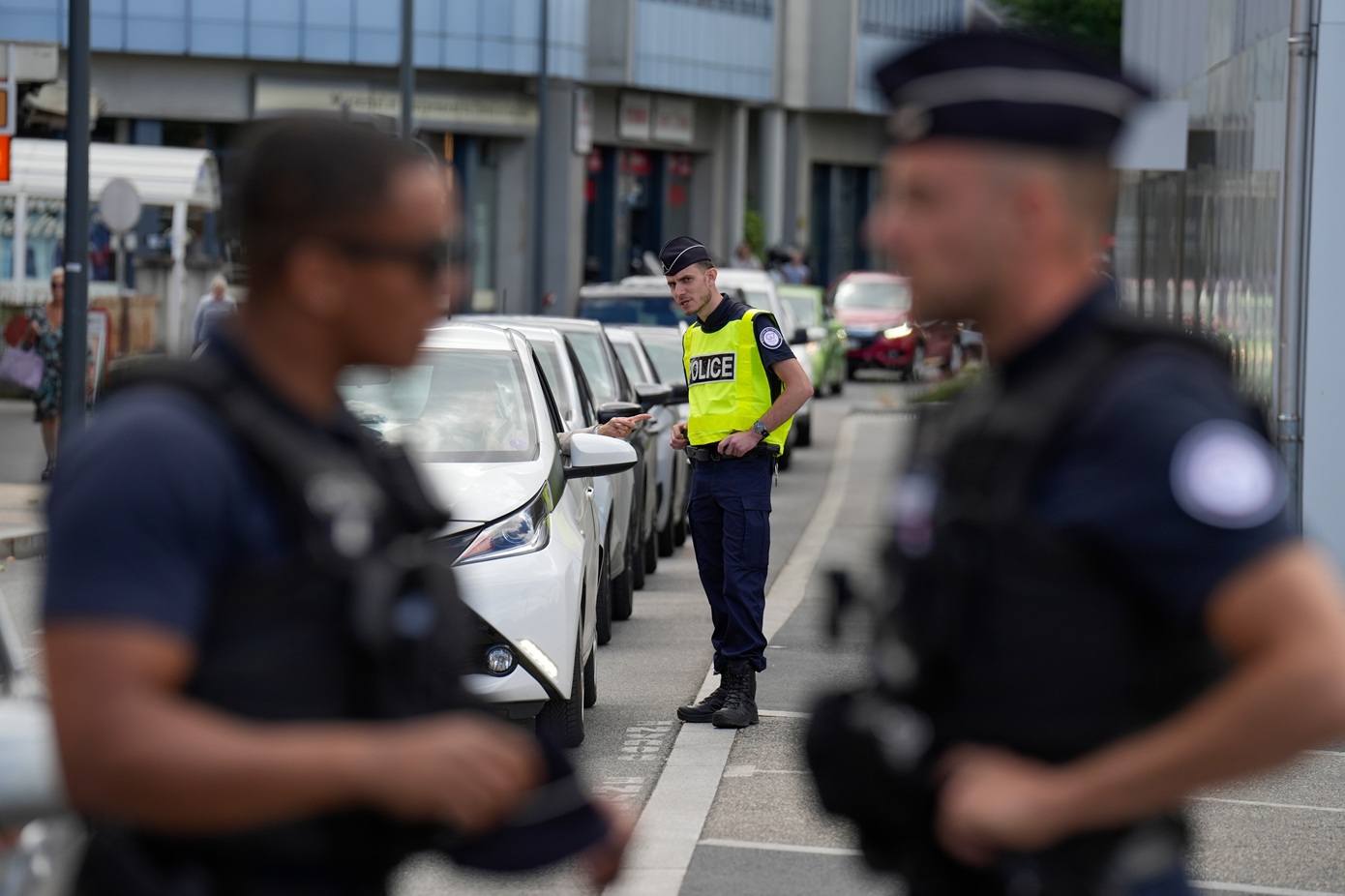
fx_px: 7358
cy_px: 448
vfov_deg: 7.0
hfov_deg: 10.4
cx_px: 672
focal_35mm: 197
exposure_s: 1/1000
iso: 400
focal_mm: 197
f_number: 4.5
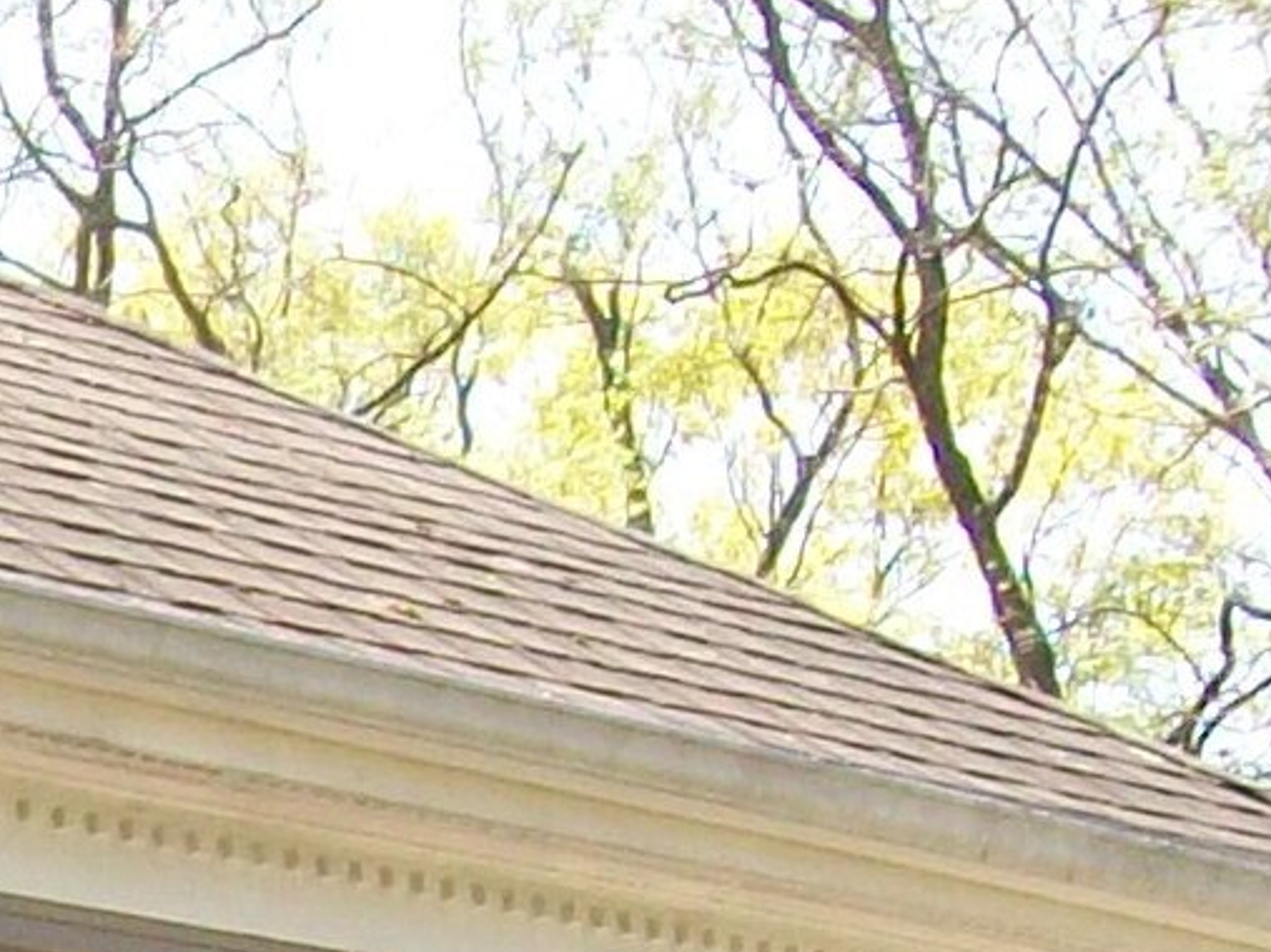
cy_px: 1992
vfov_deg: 6.6
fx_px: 8002
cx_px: -1201
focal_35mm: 218
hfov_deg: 8.6
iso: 64
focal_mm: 6
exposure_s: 1/250
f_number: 2.7
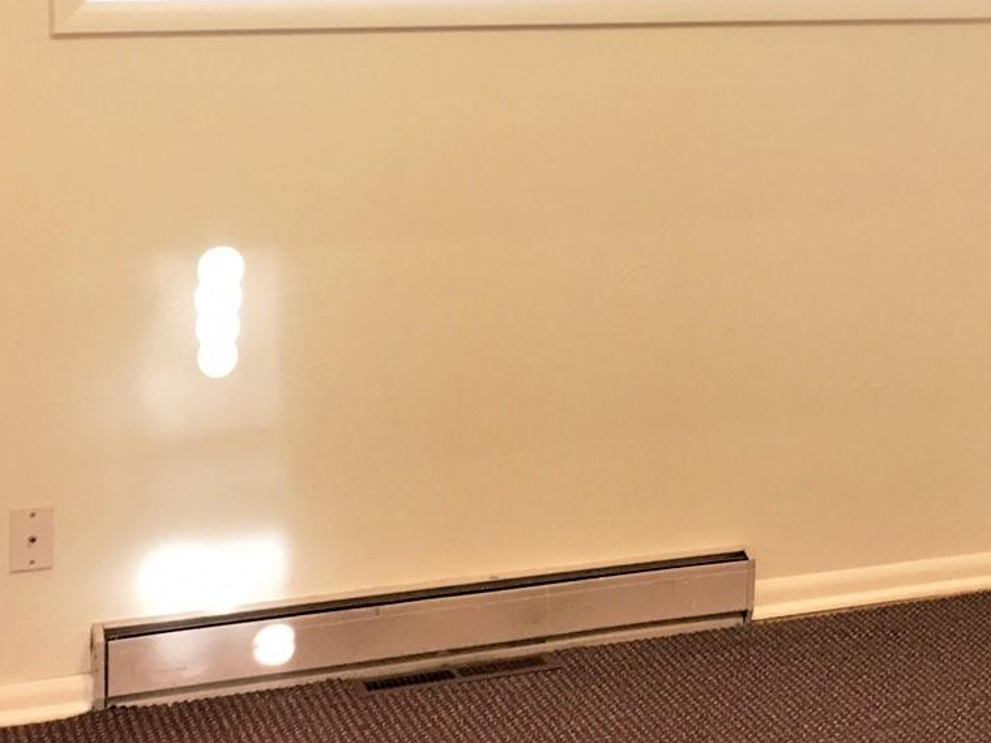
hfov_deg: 25.0
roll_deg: -1.4
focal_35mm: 77
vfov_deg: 18.9
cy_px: 136
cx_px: 743
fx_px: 2204
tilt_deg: -5.9
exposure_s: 1/10
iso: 80
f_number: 2.2
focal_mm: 4.15
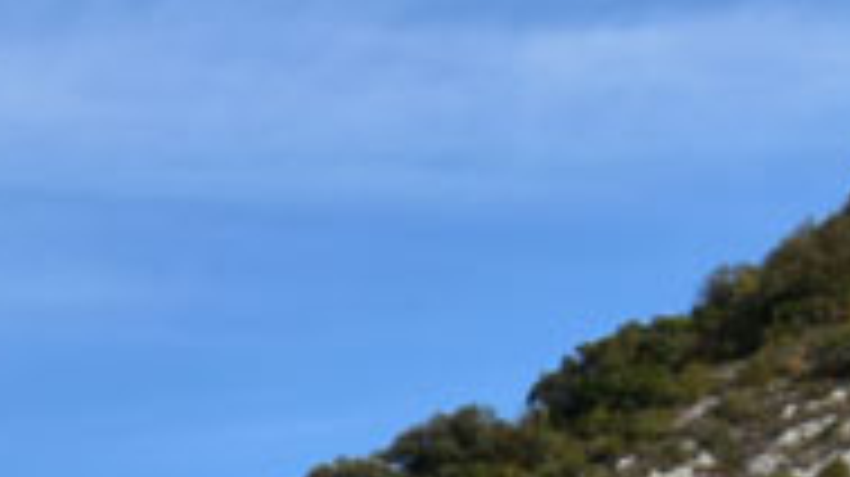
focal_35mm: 183
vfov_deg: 6.1
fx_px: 4122
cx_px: -1232
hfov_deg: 10.2
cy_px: 1451
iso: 400
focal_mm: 22
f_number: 16
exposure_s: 1/320
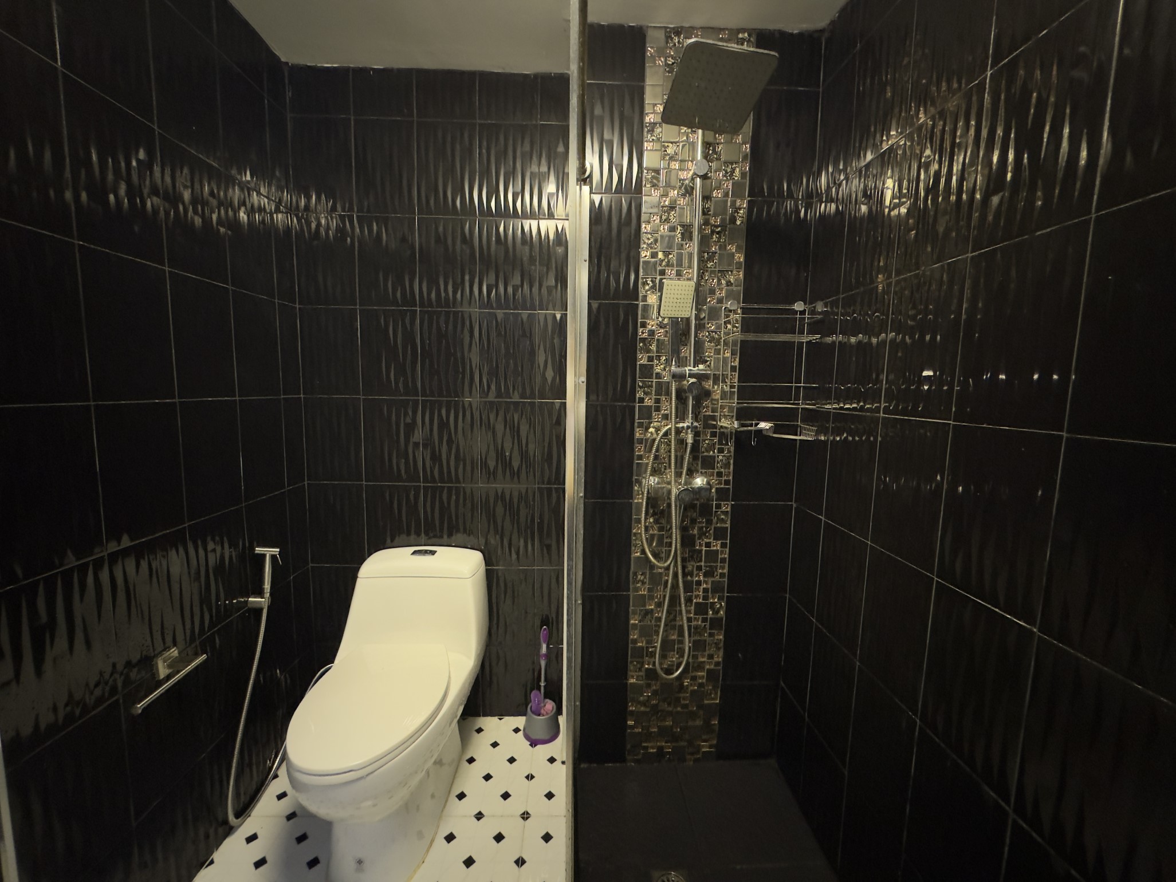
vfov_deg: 85.7
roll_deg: -1.1
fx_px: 476
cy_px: 441
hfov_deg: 102.1
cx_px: 588
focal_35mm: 14
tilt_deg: -6.2
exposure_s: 1/33
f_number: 2.2
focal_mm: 2.22
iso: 1250
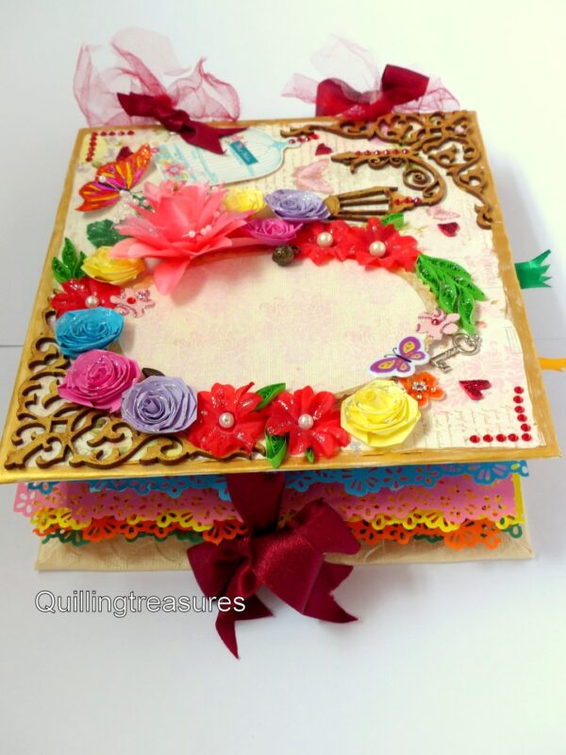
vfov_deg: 42.1
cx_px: 283
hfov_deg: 32.2
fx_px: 981
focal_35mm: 45
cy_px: 378
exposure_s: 1/60
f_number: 2.8
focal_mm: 8.1
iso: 100
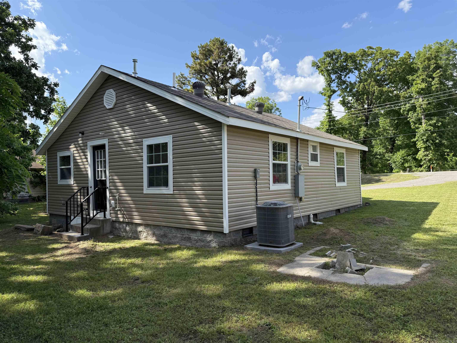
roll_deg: +1.2
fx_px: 317
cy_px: 172
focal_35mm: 24
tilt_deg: +1.7
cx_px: 228
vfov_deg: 56.8
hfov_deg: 71.6
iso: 100
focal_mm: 6.76
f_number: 1.78
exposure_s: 1/2370
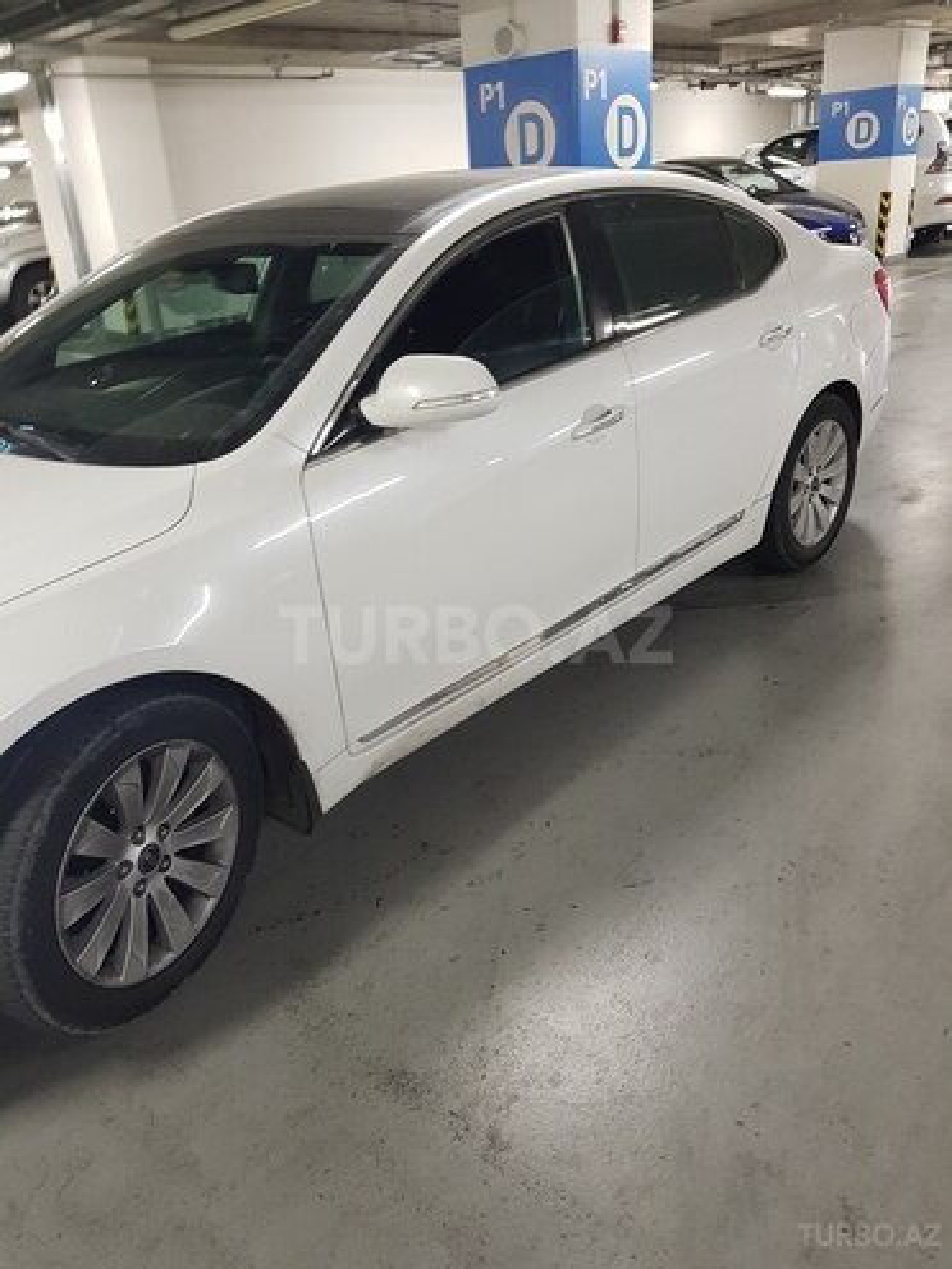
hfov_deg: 53.1
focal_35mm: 26
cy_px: 634
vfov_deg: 67.3
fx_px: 953
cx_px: 476
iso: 200
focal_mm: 4.2
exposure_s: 1/33
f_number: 1.7
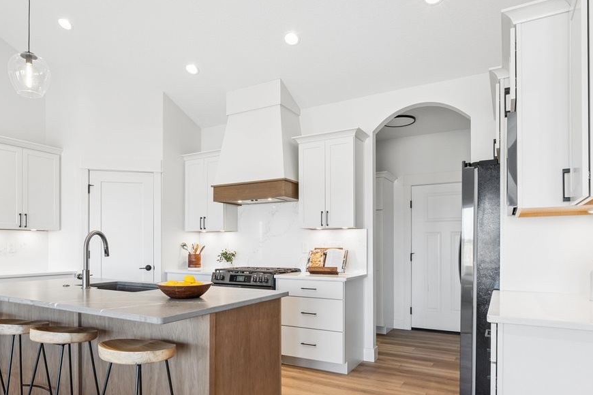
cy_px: 244
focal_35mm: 25
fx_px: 412
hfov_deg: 71.4
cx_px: 270
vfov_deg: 50.8
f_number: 9
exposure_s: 1/30
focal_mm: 17
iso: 400
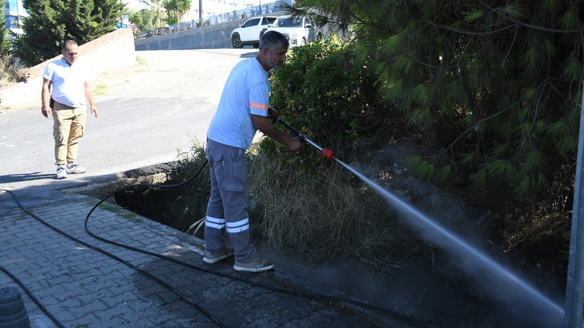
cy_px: 140
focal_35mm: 36
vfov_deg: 32.8
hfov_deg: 55.3
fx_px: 557
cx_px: 293
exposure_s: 1/250
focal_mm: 23
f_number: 3.8
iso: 110
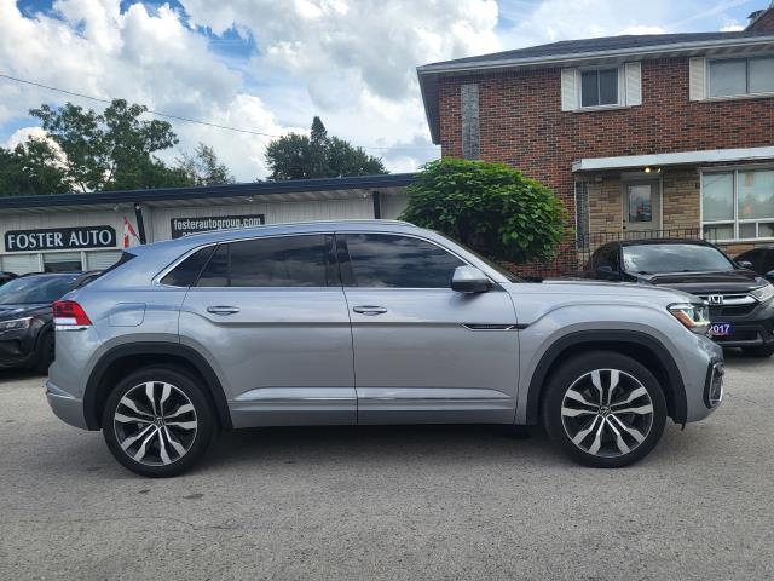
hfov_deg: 67.3
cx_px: 387
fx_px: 581
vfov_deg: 53.1
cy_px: 290
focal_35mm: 26
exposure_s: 1/2140
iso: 40
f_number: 1.8
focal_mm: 5.4
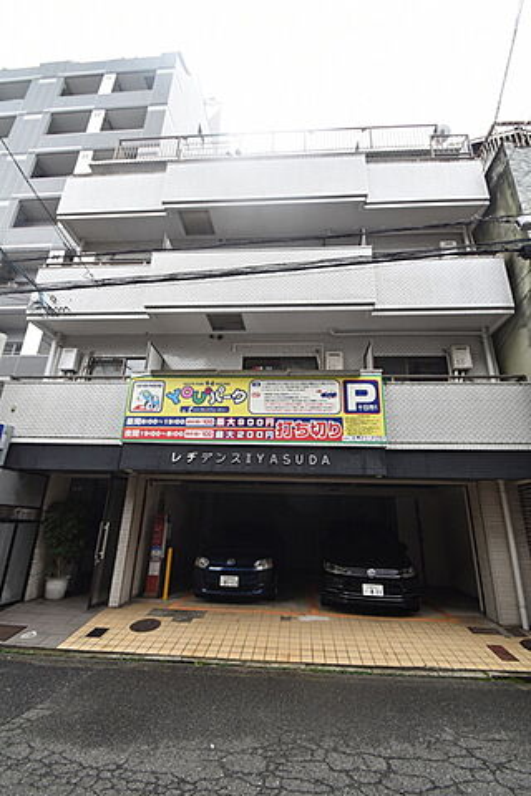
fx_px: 332
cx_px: 266
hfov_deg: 77.3
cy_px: 398
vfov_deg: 100.4
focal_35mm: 15
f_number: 6.3
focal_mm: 10
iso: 200
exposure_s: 1/250
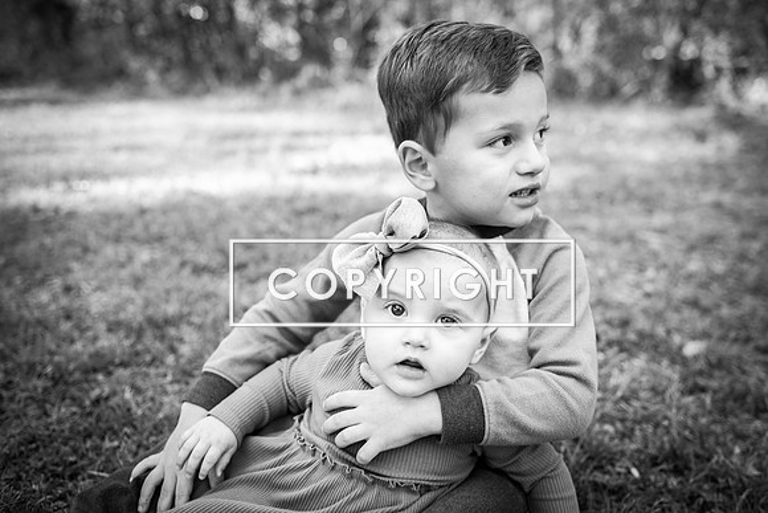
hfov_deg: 54.4
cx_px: 384
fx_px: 747
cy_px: 256
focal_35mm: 35
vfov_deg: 37.9
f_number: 2.8
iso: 160
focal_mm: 35
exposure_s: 1/160
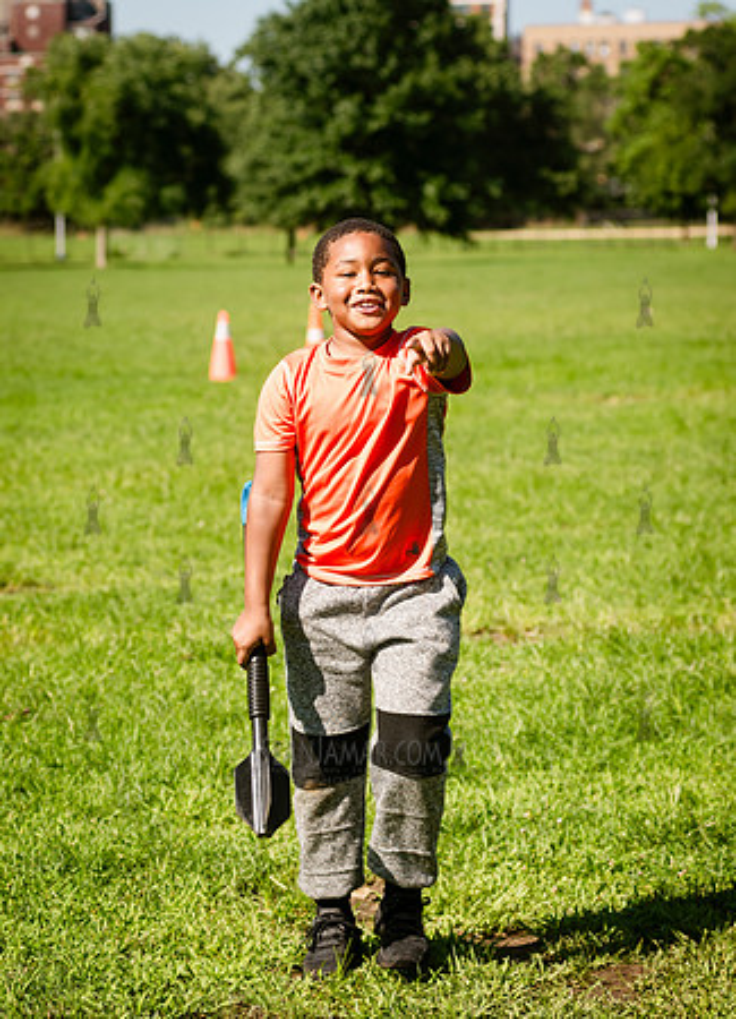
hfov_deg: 12.4
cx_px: 348
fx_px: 3397
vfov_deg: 17.1
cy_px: 510
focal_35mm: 117
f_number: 4
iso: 200
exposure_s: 1/1250
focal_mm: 80
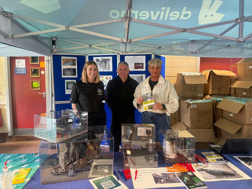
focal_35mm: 24
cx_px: 126
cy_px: 94
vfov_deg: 56.8
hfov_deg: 71.6
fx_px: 175
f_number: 1.78
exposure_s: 1/60
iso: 320
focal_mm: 6.76
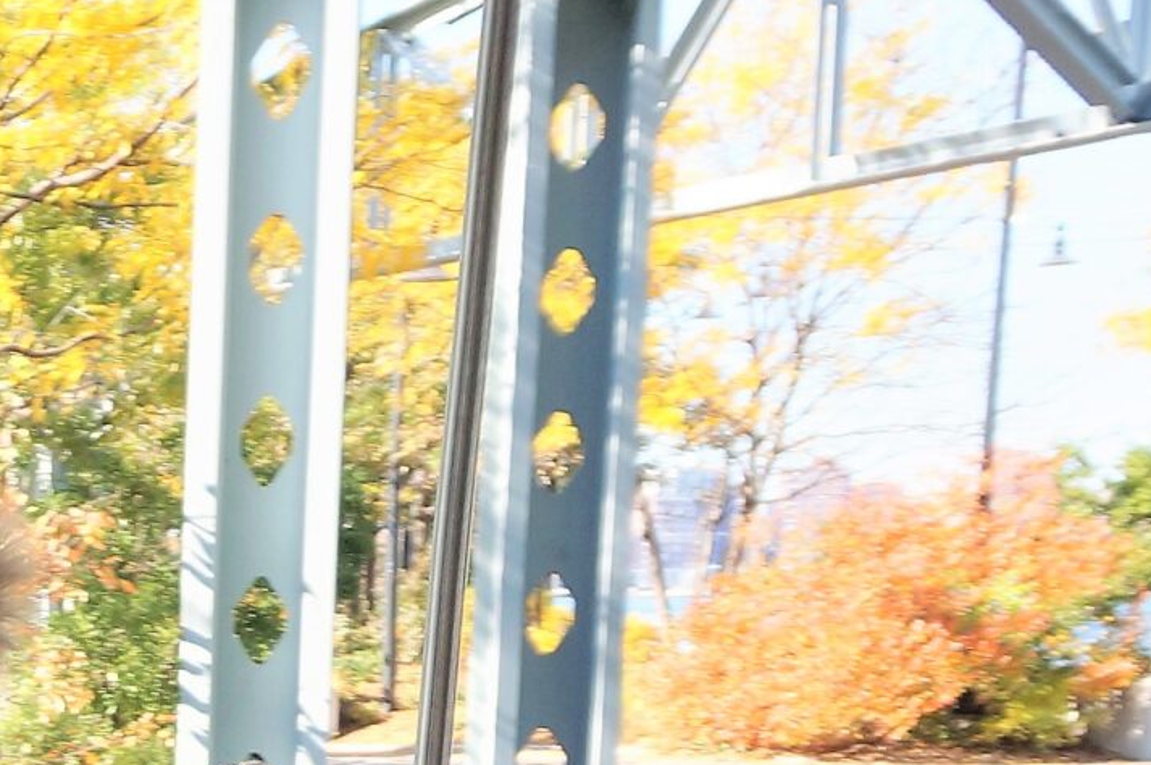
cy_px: 1298
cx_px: -701
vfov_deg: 13.0
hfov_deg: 18.1
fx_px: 3098
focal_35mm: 97
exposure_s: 1/200
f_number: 4.5
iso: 100
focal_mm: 16
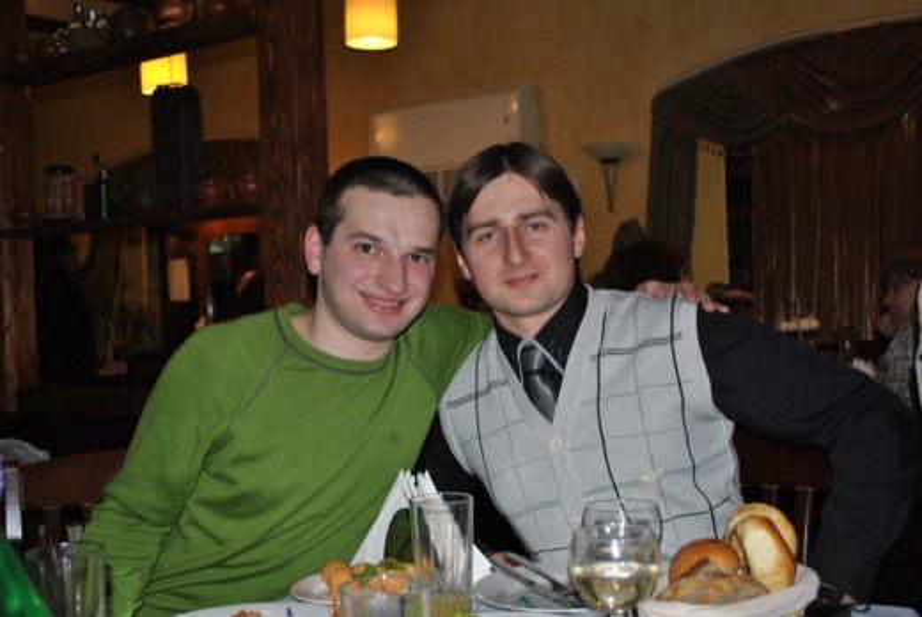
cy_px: 308
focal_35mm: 45
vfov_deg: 29.9
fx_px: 1154
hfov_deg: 43.6
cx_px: 461
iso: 200
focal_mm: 30
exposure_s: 1/60
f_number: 4.5
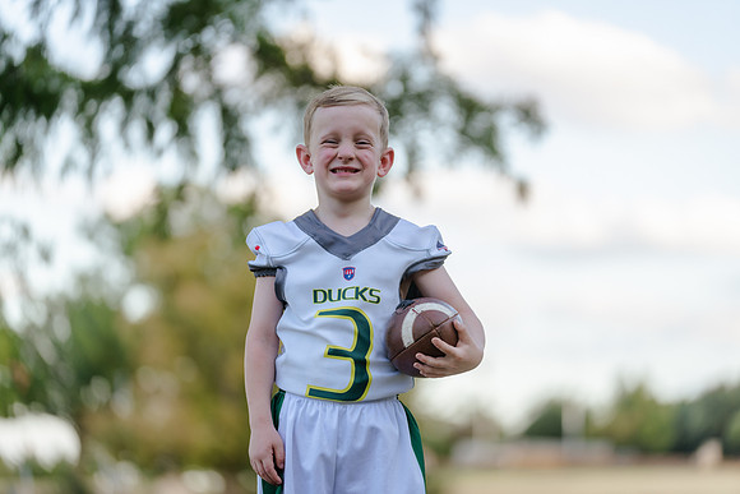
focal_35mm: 144
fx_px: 2961
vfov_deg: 9.5
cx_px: 370
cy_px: 247
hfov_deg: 14.2
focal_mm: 144
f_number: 2.8
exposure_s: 1/320
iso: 160
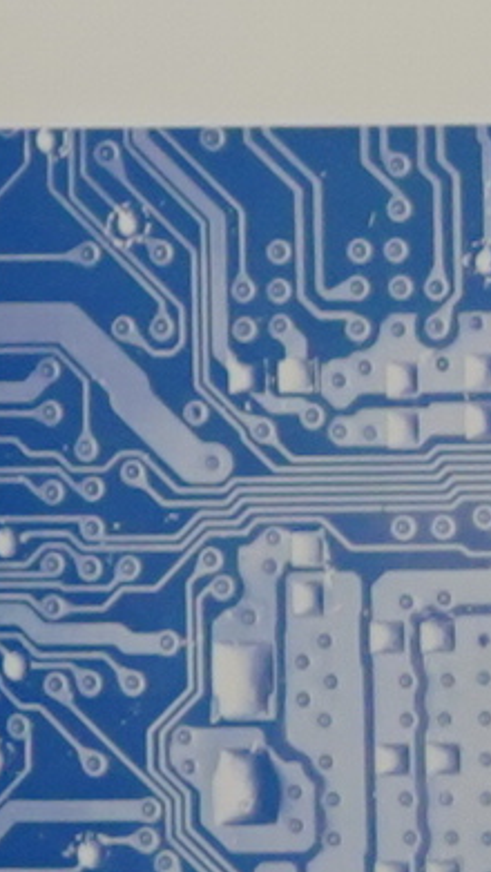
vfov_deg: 6.6
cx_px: 2578
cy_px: 372
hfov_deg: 3.4
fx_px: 7591
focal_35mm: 328
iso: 2500
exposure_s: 1/100
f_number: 2.8
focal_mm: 31.1
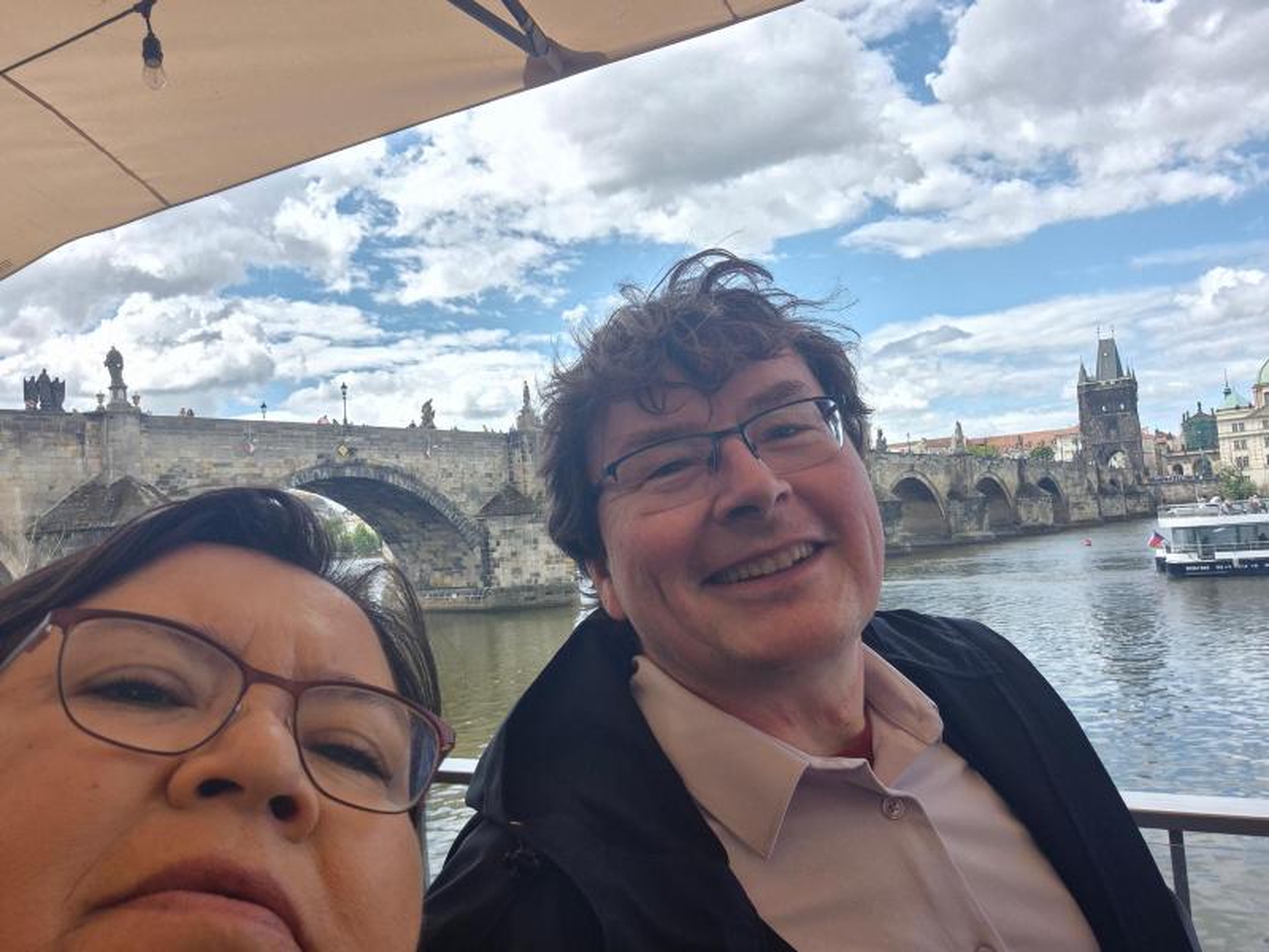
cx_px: 634
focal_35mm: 25
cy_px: 476
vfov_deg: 54.9
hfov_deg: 69.4
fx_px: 916
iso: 25
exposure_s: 1/313
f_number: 2.2
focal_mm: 3.3
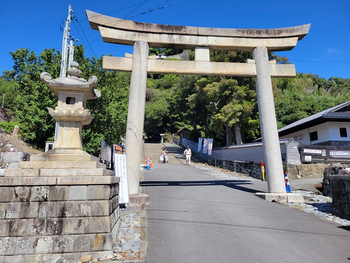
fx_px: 263
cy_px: 132
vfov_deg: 53.1
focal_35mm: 26
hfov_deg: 67.3
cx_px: 175
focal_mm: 5.4
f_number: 1.8
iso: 40
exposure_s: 1/1951
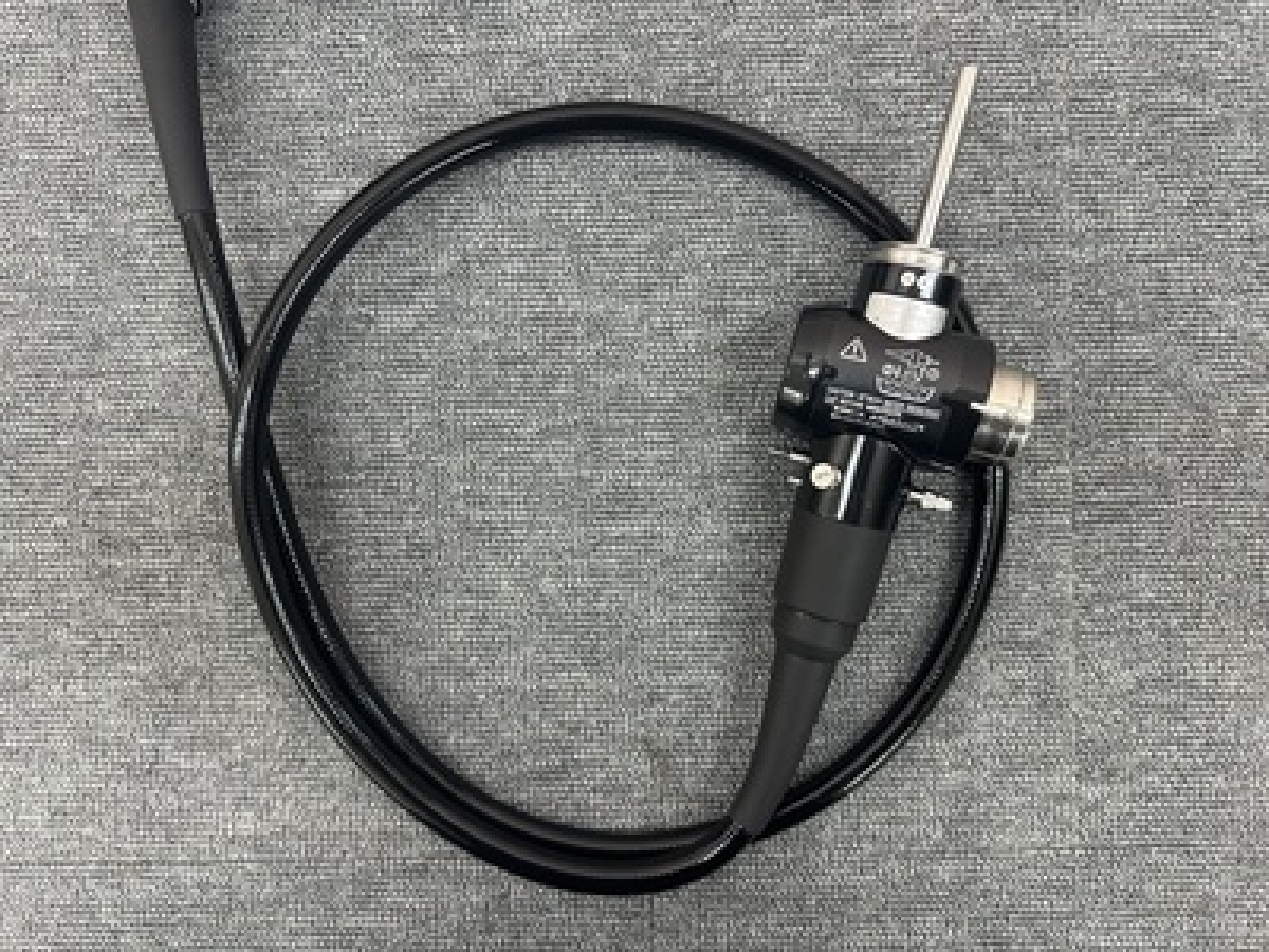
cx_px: 634
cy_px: 476
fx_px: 880
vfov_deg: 56.8
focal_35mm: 24
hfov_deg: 71.6
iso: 200
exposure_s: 1/120
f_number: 1.78
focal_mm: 6.86
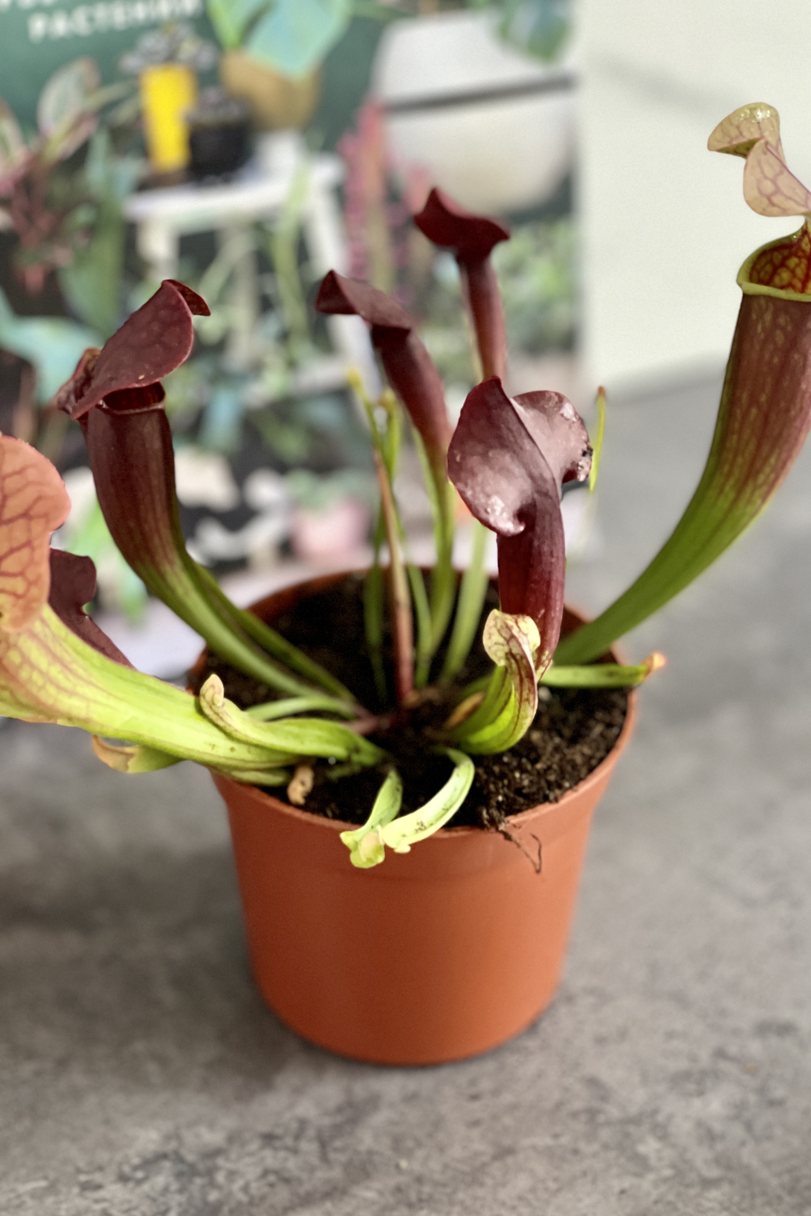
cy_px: 610
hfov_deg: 20.3
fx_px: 2264
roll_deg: -0.8
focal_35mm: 67
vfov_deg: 30.1
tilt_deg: -35.2
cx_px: 390
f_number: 2.2
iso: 320
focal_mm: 7.5
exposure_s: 1/25
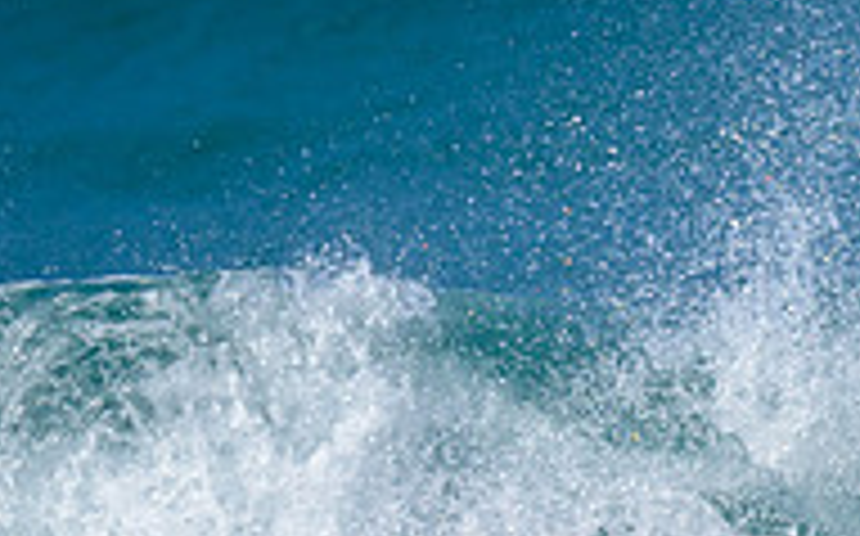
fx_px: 79735
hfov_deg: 0.6
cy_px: 705
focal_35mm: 3405
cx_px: 1100
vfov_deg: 0.4
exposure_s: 1/2000
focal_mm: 800
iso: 450
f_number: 6.3
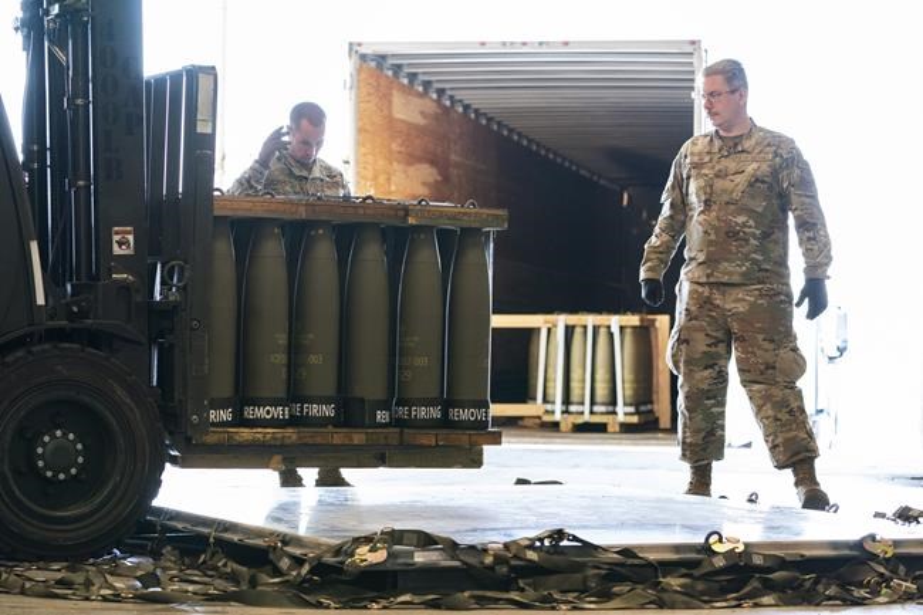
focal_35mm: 100
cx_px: 462
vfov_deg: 13.7
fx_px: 2563
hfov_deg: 20.4
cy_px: 308
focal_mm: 100
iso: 6400
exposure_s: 1/400
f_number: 4.5
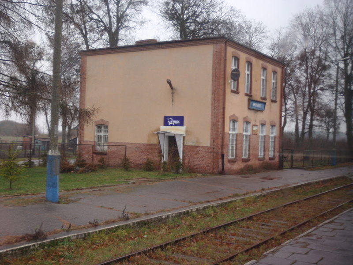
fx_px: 428
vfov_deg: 34.3
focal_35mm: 42
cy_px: 132
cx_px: 176
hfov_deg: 44.8
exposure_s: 1/20
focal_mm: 7.57
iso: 100
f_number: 4.3
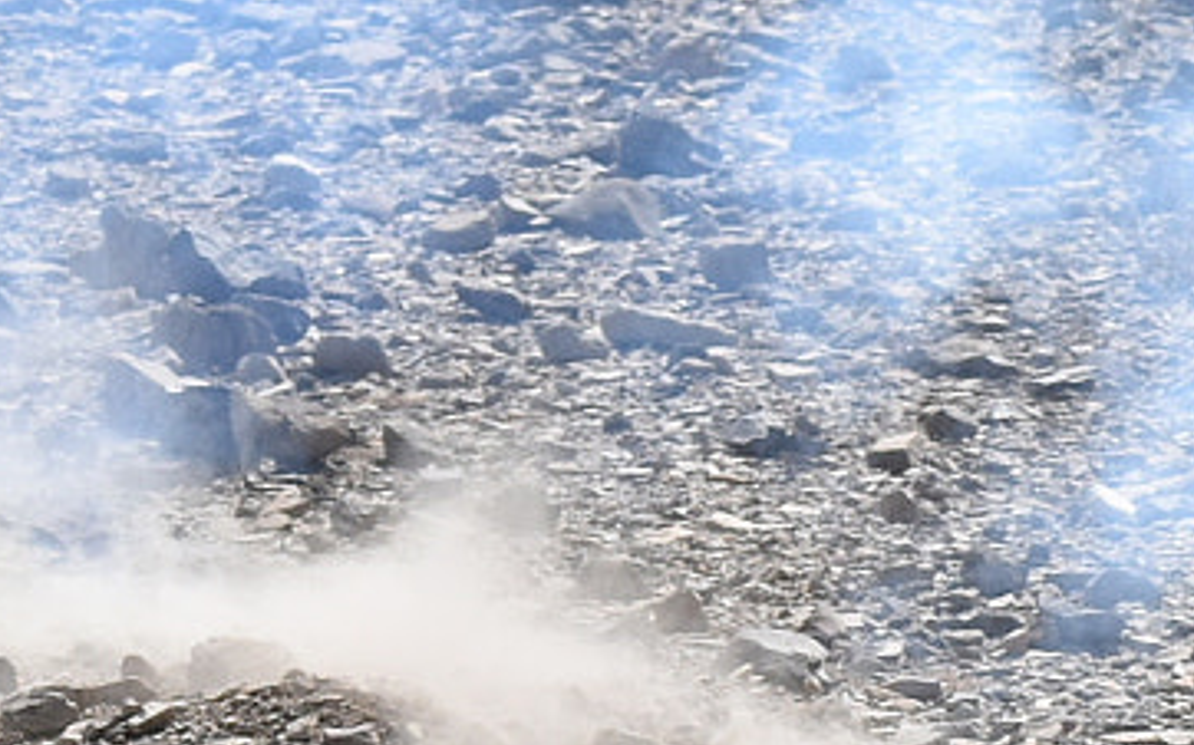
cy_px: 165
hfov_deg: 5.6
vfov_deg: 3.5
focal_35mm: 372
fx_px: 12110
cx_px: 2038
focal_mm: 55
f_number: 6.3
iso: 400
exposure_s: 1/1600
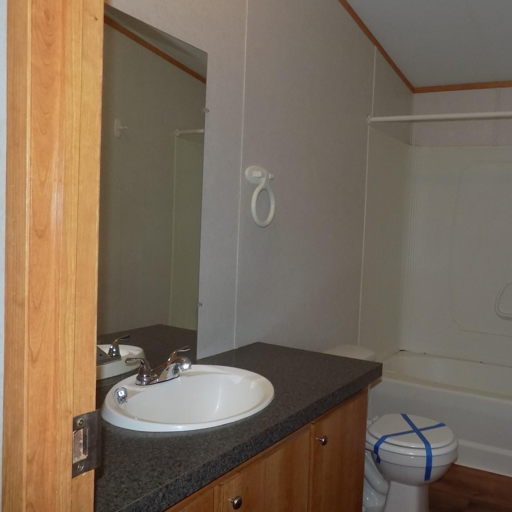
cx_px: 348
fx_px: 485
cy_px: 259
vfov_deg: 55.6
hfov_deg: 54.3
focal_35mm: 29
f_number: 3.1
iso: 200
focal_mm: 4.3
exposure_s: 1/30
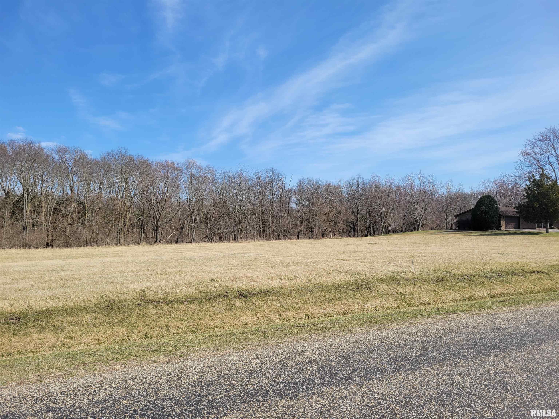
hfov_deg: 67.3
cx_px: 280
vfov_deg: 53.1
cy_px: 210
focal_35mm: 26
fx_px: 420
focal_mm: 5.4
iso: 40
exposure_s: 1/2371
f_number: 1.8
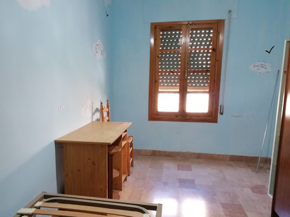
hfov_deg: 55.1
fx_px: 276
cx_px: 119
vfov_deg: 42.8
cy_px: 125
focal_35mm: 33
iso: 320
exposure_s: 1/25
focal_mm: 4.75
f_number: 1.8
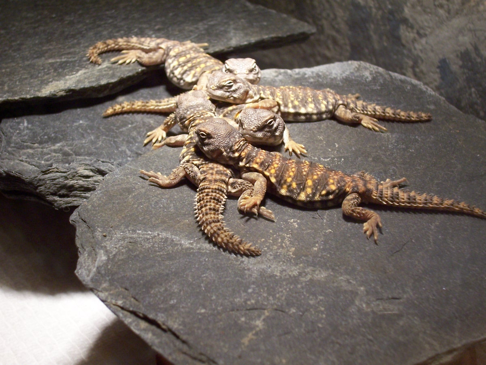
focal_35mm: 66
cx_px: 243
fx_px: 927
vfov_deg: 22.3
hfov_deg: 29.4
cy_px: 182
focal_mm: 10.8
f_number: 4
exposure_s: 1/60
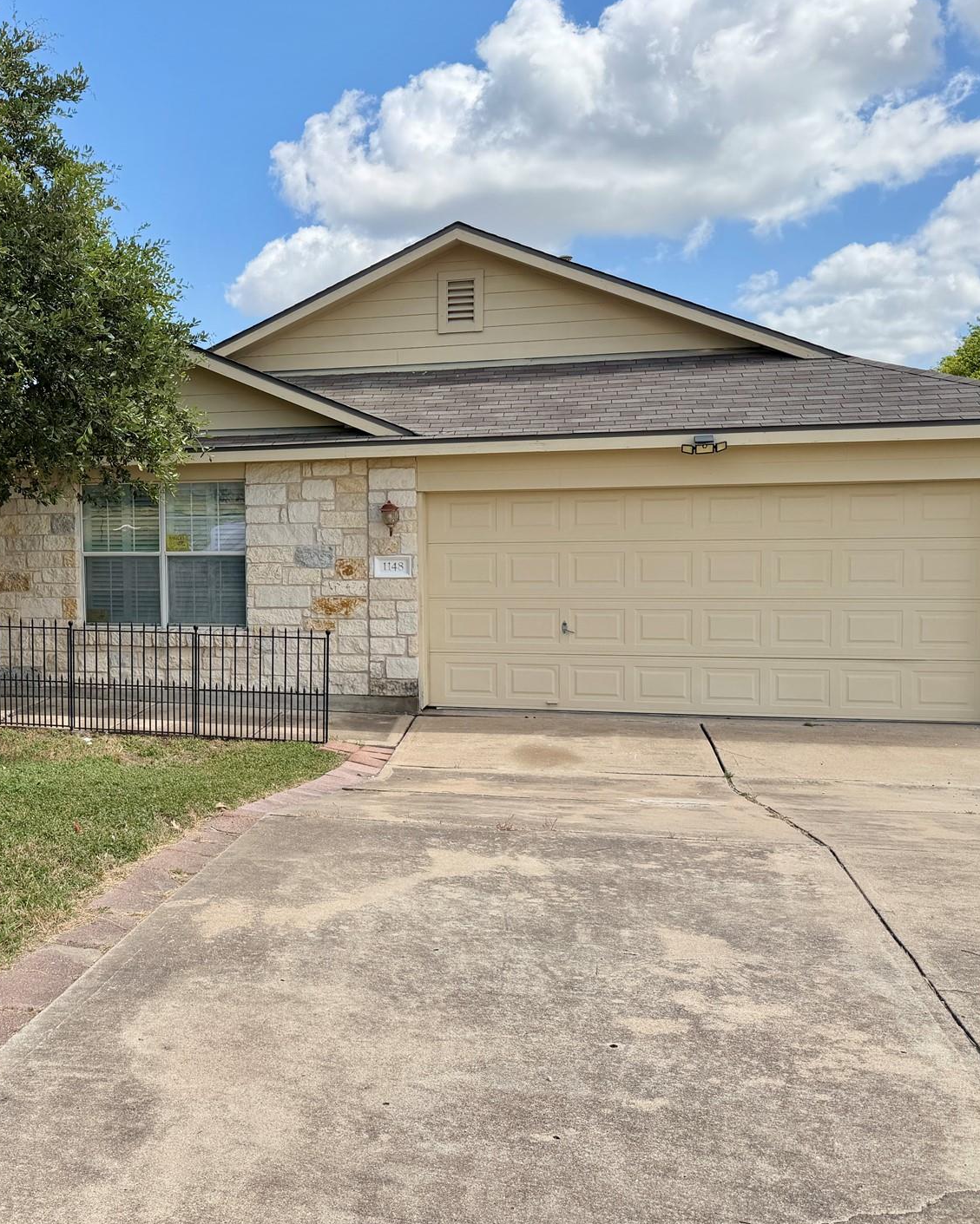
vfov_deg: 52.8
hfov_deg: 42.0
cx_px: 238
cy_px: 580
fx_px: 1233
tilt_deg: -3.4
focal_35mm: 34
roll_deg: +0.5
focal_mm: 6.76
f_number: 1.78
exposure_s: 1/3953
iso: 80
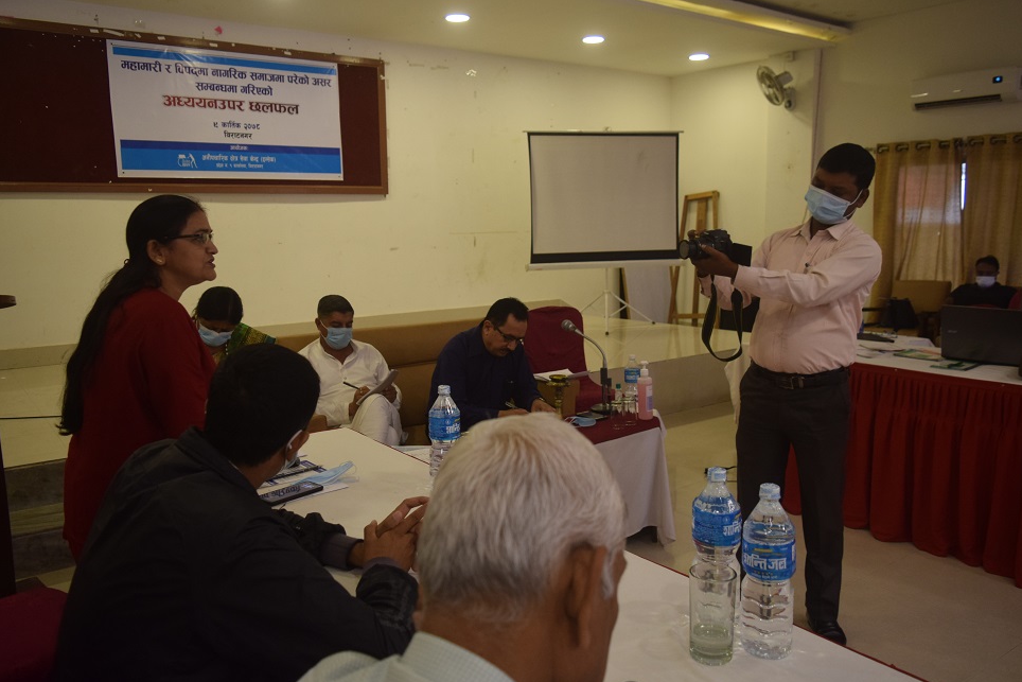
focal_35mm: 28
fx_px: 795
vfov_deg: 46.4
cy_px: 336
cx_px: 512
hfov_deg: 65.5
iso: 800
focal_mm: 18
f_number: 4
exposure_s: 1/60
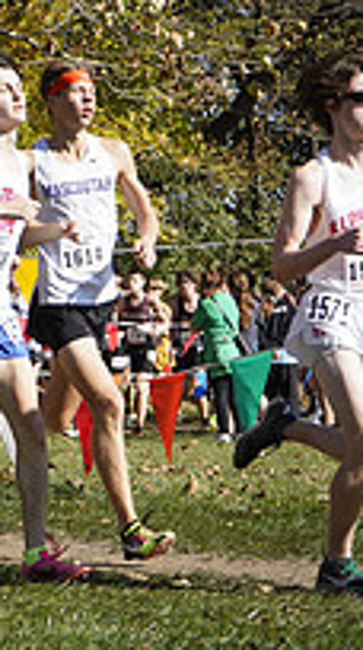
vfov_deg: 10.3
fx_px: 3594
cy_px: 237
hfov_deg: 5.6
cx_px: -551
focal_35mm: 209
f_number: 8
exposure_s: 1/2500
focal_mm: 70
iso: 1600
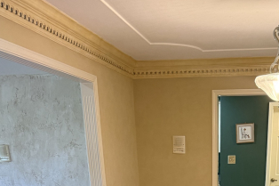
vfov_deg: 20.9
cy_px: 291
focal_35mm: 53
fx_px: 411
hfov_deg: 36.6
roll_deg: -0.1
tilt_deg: -20.3
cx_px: 211
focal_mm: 6.76
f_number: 1.78
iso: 400
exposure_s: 1/60
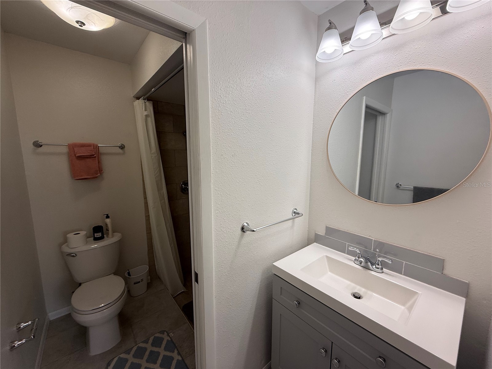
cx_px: 246
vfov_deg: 85.7
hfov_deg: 102.1
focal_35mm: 14
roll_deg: -0.1
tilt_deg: -7.9
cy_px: 184
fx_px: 199
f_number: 2.2
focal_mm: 2.22
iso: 64
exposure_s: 1/120
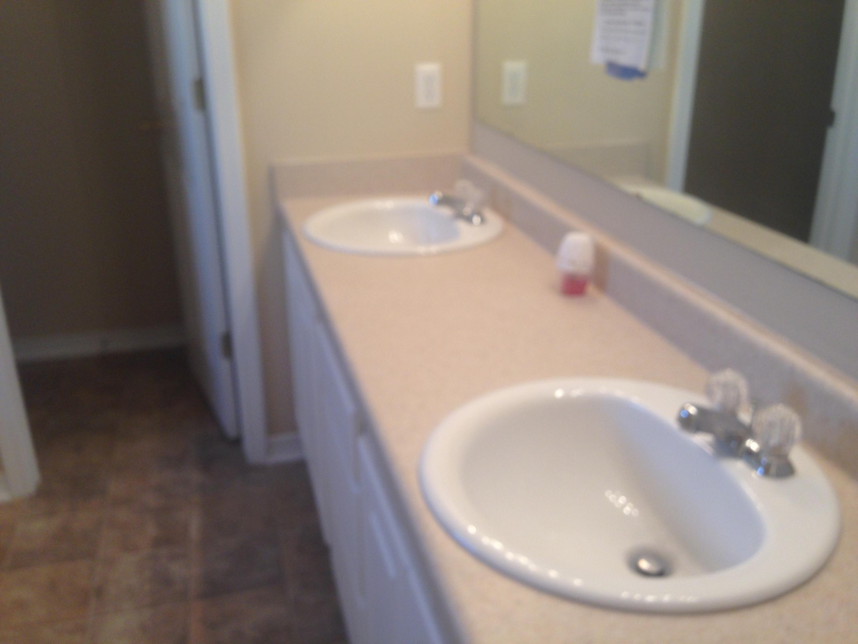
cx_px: 429
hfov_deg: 55.4
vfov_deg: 42.9
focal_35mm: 33
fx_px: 818
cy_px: 322
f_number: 2.4
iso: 50
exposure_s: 1/24
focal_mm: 4.12
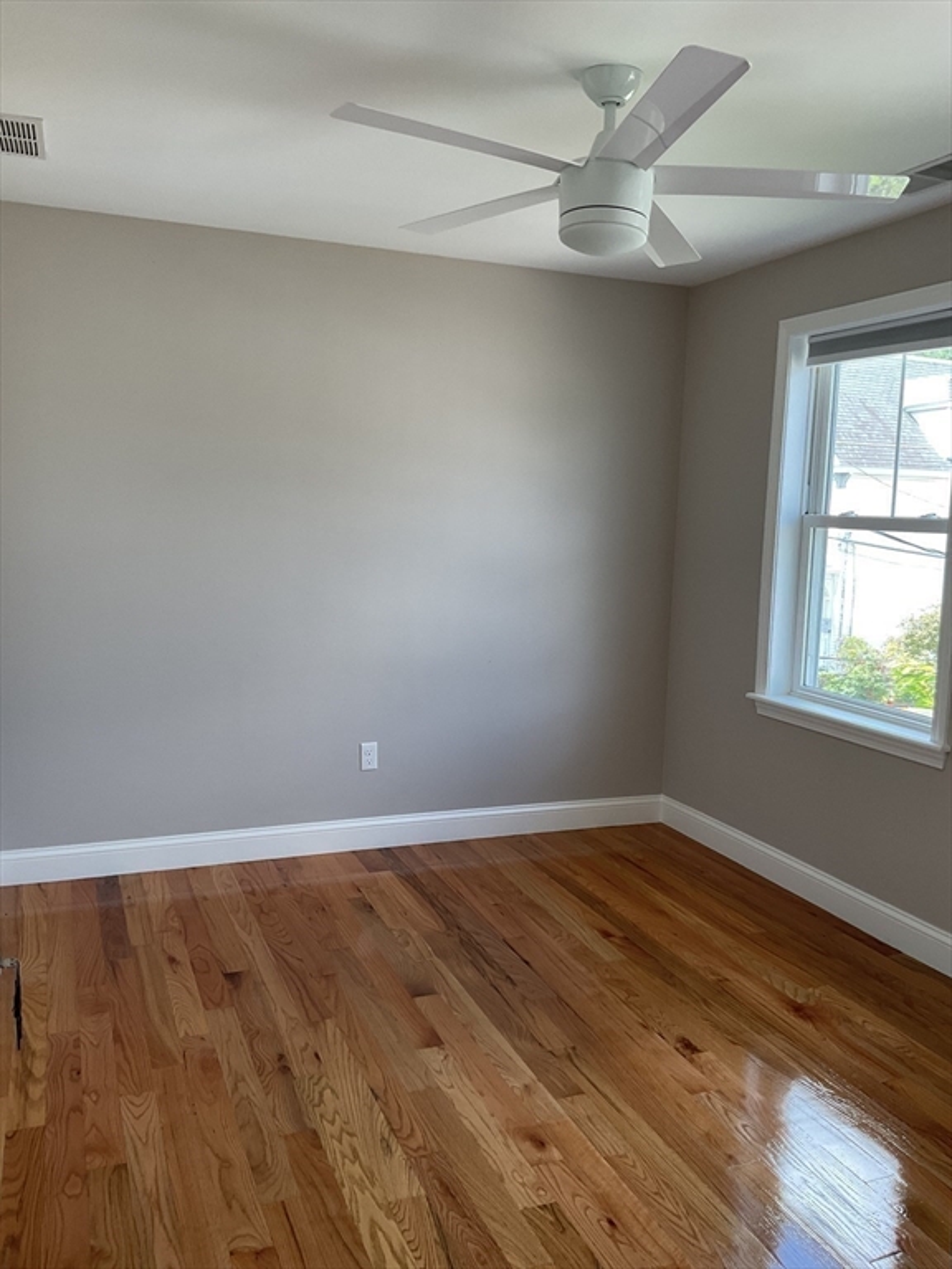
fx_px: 1063
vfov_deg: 61.7
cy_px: 634
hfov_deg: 48.2
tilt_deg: -6.5
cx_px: 476
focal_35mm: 29
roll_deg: -1.9
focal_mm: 3
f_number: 1.8
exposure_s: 1/120
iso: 64
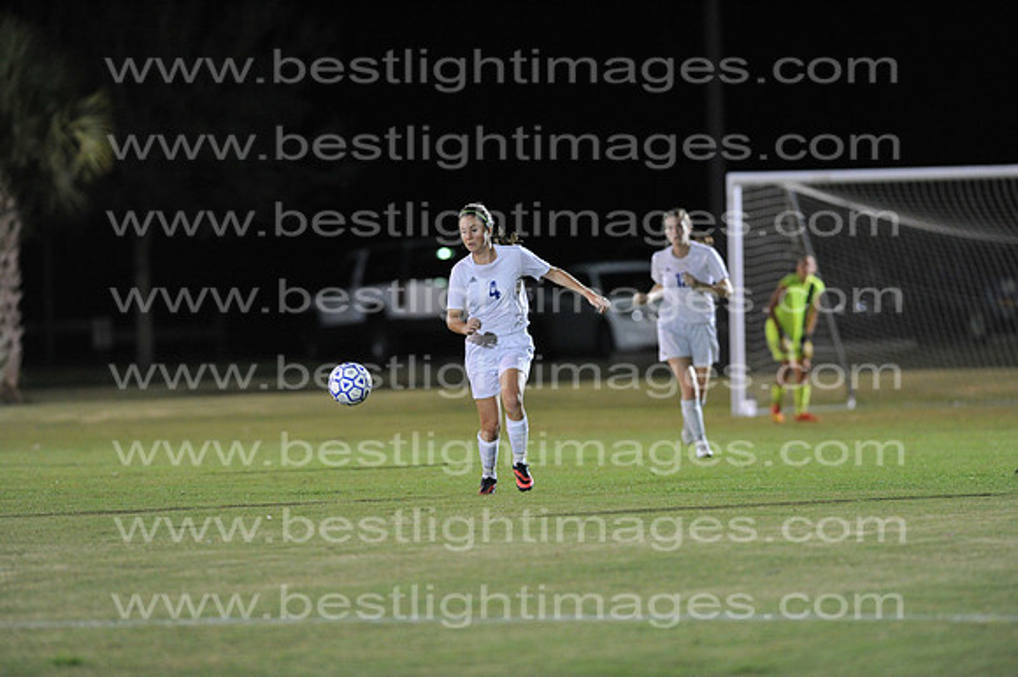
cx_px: 509
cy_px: 338
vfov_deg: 4.6
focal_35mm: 300
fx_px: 8478
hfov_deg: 6.9
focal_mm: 300
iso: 5000
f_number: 4
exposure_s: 1/400
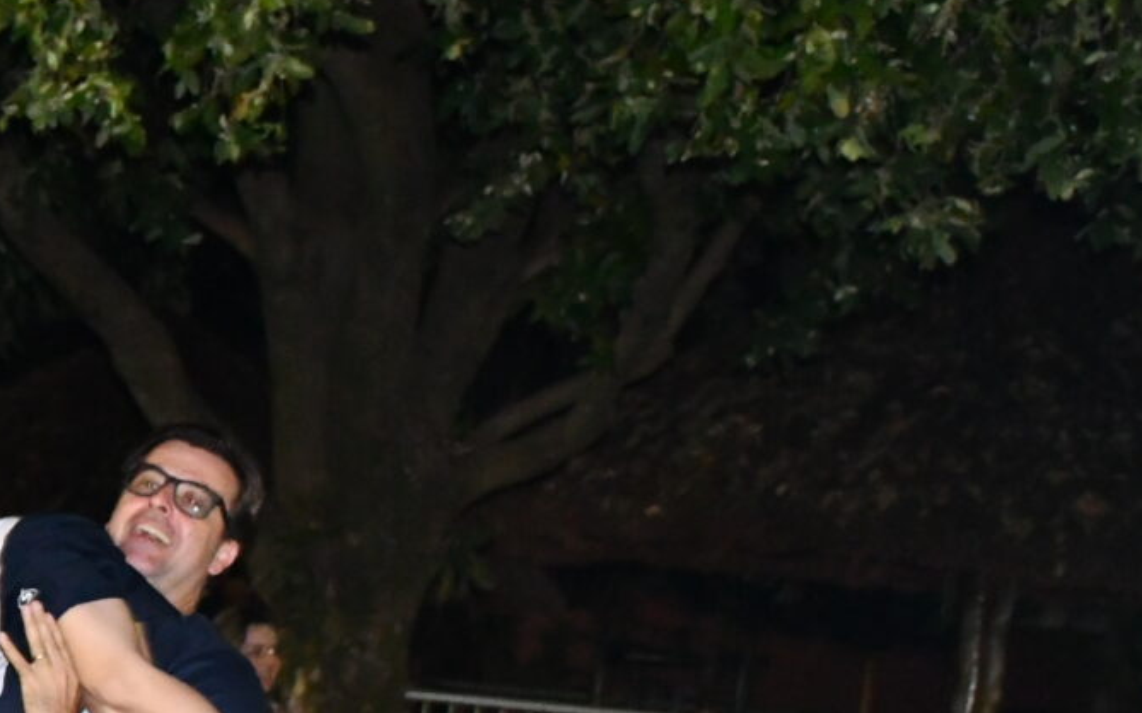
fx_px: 3641
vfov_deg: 11.1
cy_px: 727
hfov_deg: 16.9
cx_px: -316
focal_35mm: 117
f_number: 4
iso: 6400
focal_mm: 27
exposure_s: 1/60
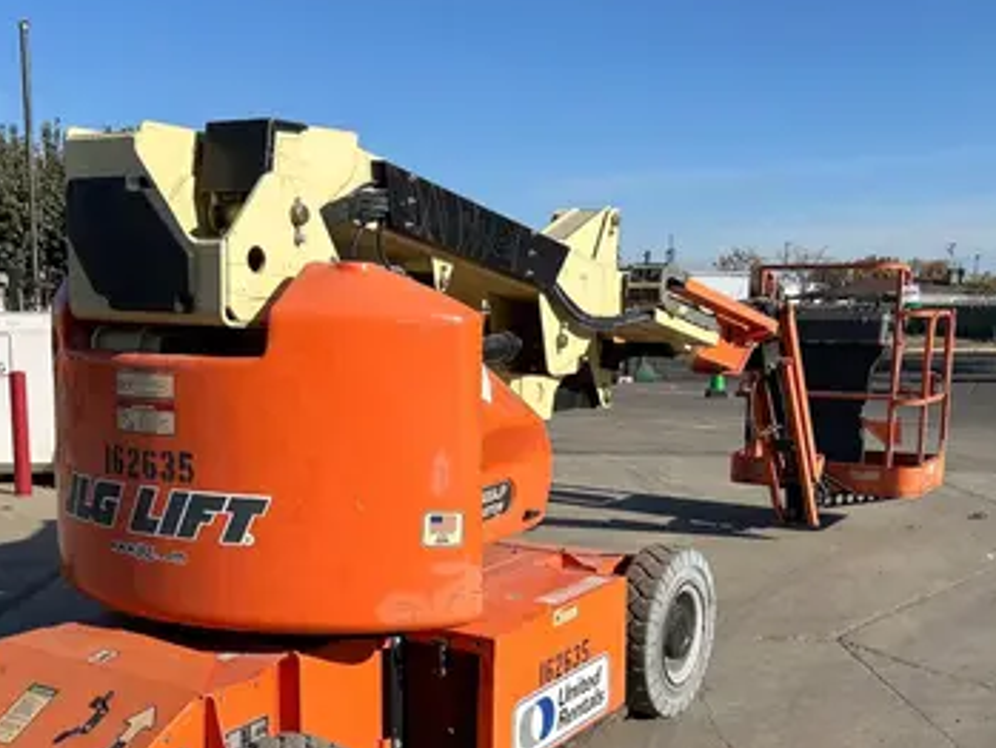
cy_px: 504
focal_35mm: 41
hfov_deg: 45.7
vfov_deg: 34.8
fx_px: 1180
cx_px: 474
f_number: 1.5
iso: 50
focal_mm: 5.7
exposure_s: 1/4831
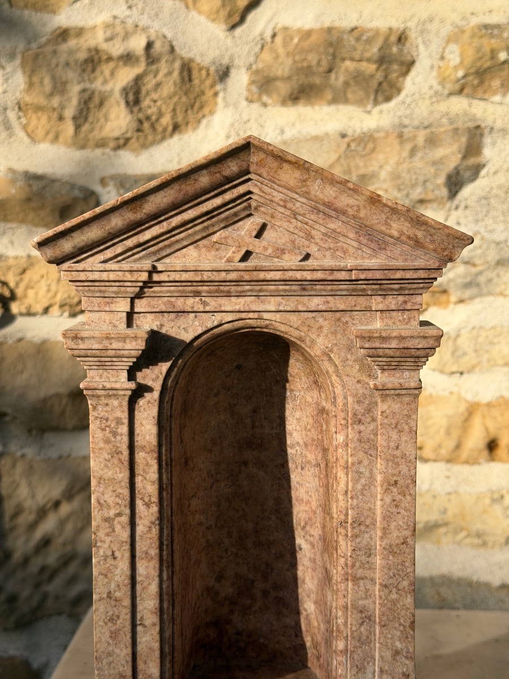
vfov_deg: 39.7
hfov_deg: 30.3
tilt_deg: -4.6
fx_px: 941
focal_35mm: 48
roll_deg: -0.3
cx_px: 254
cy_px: 340
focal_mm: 6.76
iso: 64
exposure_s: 1/5208
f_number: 1.78
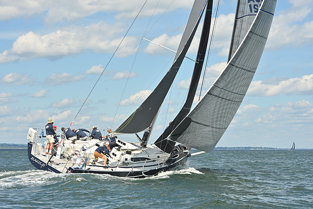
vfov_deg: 14.4
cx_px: 156
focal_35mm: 95
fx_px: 826
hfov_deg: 21.5
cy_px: 104
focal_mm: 95
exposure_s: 1/1000
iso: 250
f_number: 9
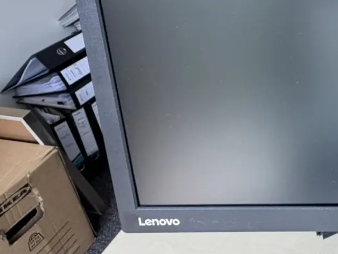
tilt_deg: -22.2
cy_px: -4
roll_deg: +0.2
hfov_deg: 36.0
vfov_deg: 31.6
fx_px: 410
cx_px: 395
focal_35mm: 42
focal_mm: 2.22
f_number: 2.2
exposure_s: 1/121
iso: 200
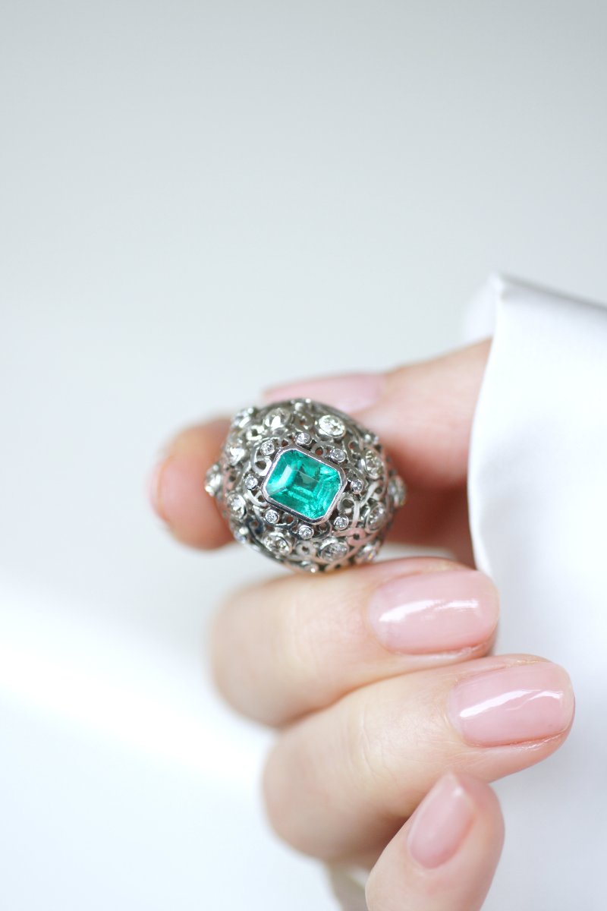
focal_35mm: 105
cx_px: 304
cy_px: 456
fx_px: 2655
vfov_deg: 19.5
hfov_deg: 13.0
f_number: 2.8
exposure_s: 1/125
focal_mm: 70
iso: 400
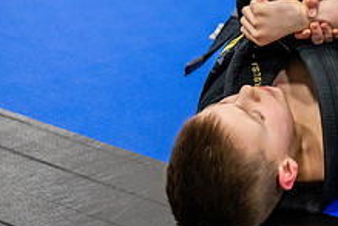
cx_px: 400
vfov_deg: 7.4
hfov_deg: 10.9
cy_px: -47
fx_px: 1737
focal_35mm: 185
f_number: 2.8
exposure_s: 1/500
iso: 5000
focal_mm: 70
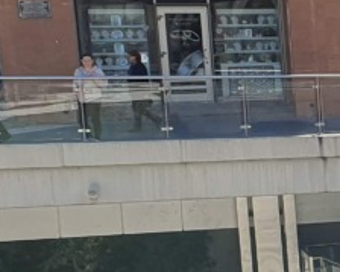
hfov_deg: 13.6
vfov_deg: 13.1
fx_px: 1167
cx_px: 721
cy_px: 261
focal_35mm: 116
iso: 50
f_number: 2.4
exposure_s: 1/1540
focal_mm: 4.32
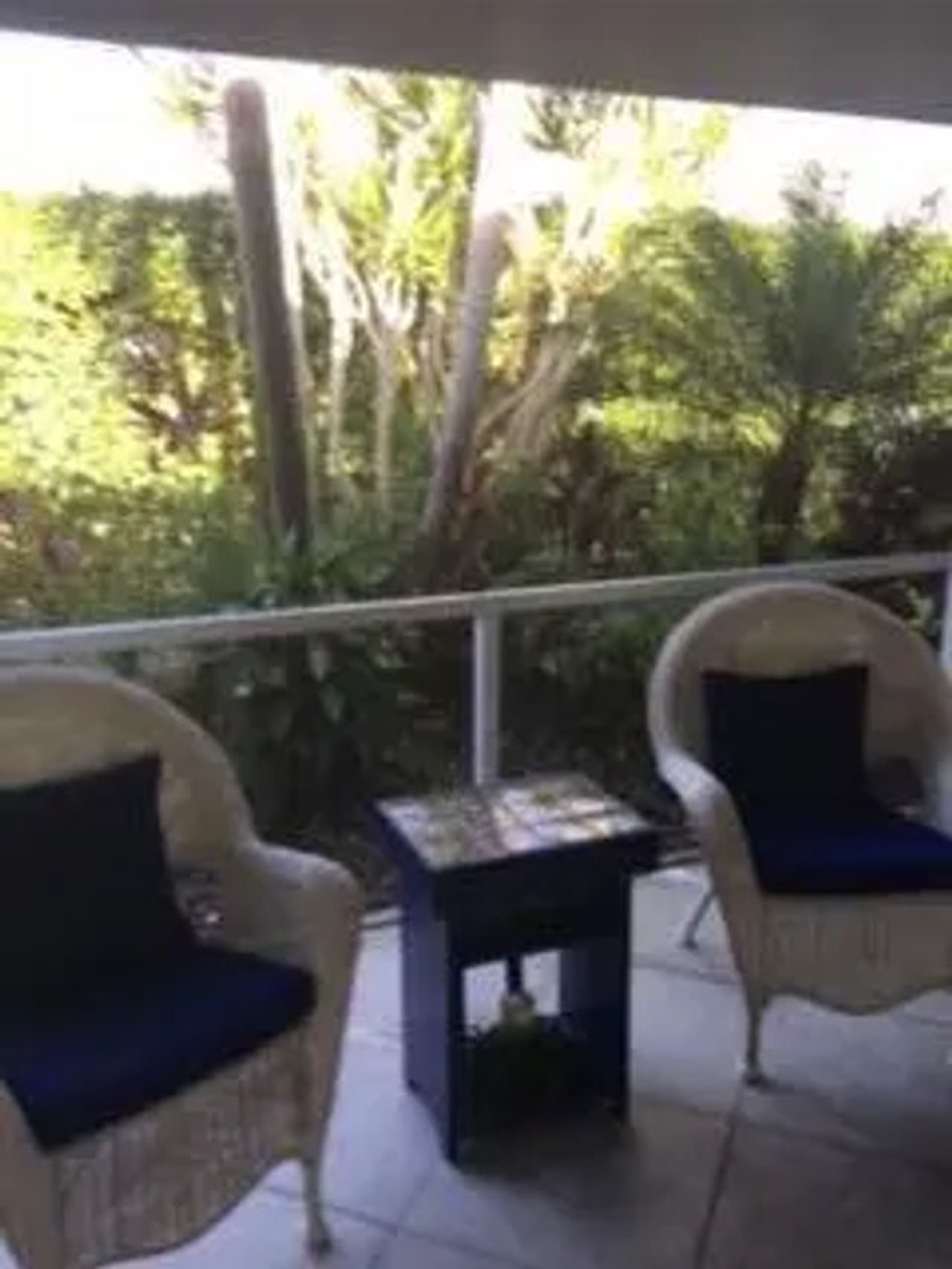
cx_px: 476
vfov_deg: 61.7
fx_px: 1063
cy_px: 634
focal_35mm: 29
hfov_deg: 48.2
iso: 25
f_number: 2.2
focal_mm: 4.15
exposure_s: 1/50
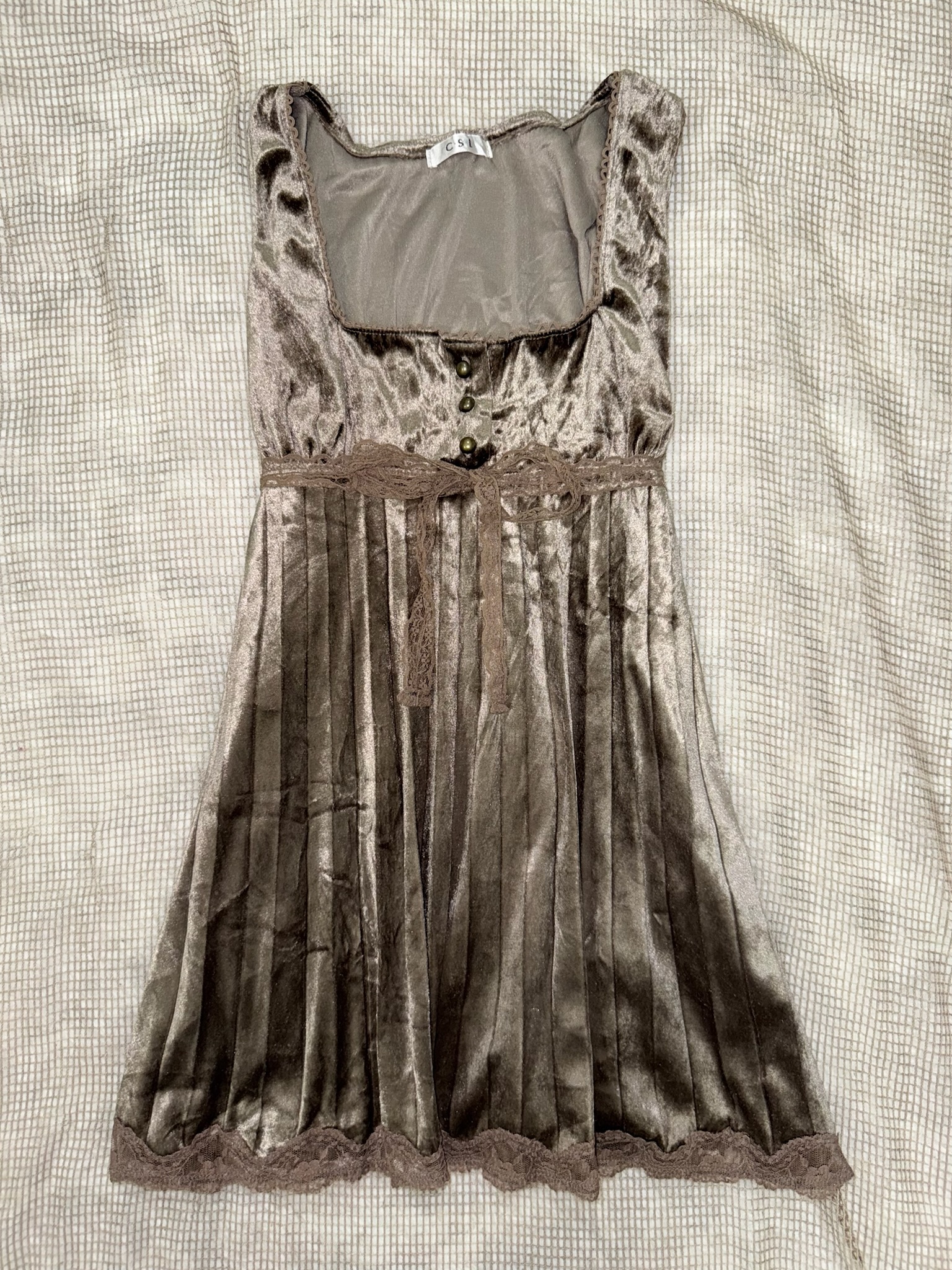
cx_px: 476
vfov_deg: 71.6
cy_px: 635
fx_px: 880
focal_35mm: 24
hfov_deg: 56.8
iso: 100
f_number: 1.78
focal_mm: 6.76
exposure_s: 1/59
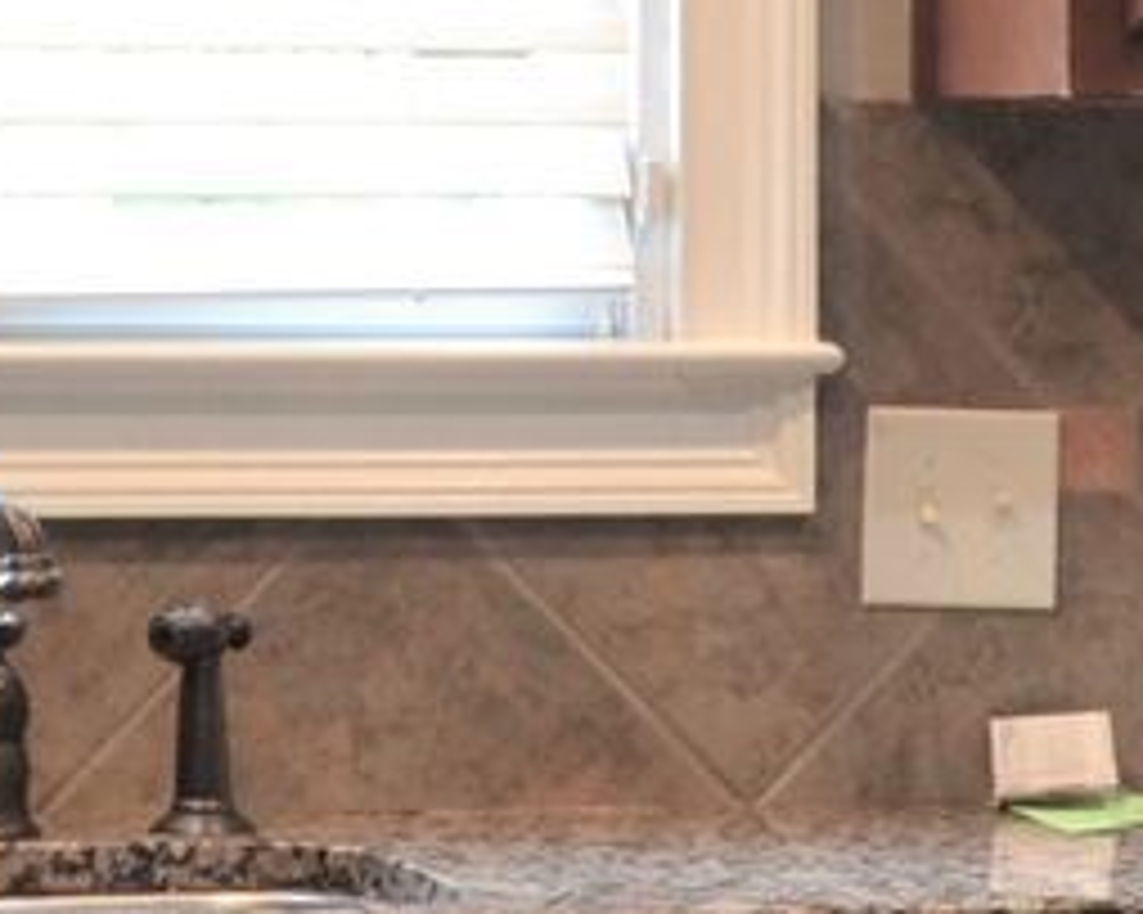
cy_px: 209
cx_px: 508
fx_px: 6898
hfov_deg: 9.5
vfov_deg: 7.6
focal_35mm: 204
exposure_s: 1/13
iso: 400
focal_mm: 18
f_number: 5.6
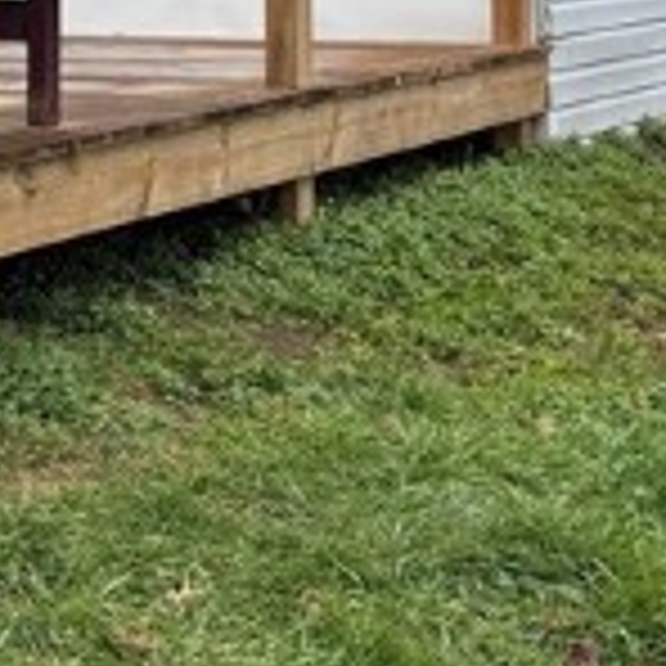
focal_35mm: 110
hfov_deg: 15.5
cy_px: -18
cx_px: -36
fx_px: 2394
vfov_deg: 15.5
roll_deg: +1.8
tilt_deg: -1.8
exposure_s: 1/792
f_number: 1.78
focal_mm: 6.76
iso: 80
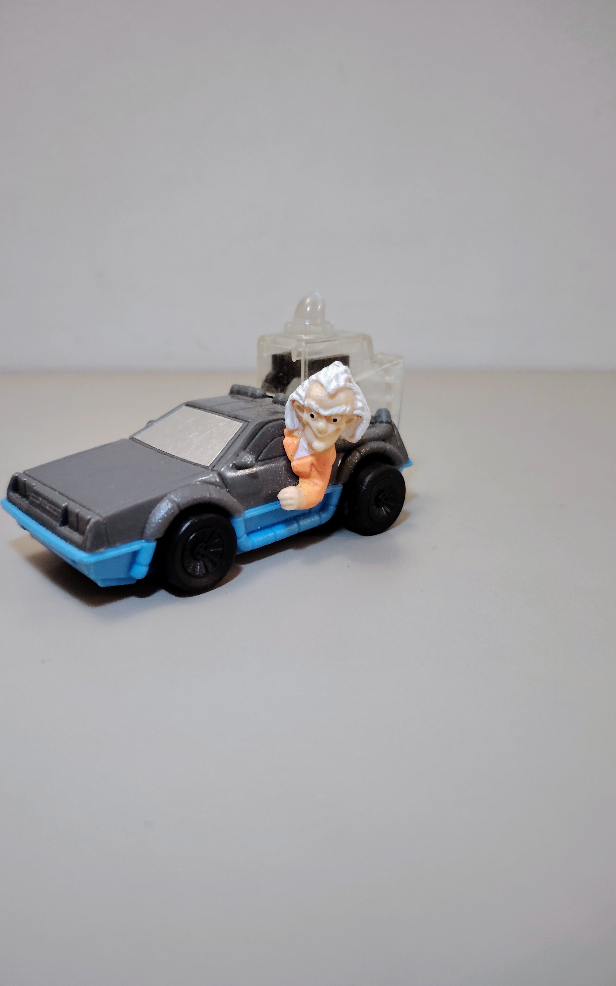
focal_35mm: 26
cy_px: 488
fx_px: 698
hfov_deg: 47.4
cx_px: 260
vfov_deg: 70.4
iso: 1250
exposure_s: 1/50
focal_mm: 5.25
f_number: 1.75
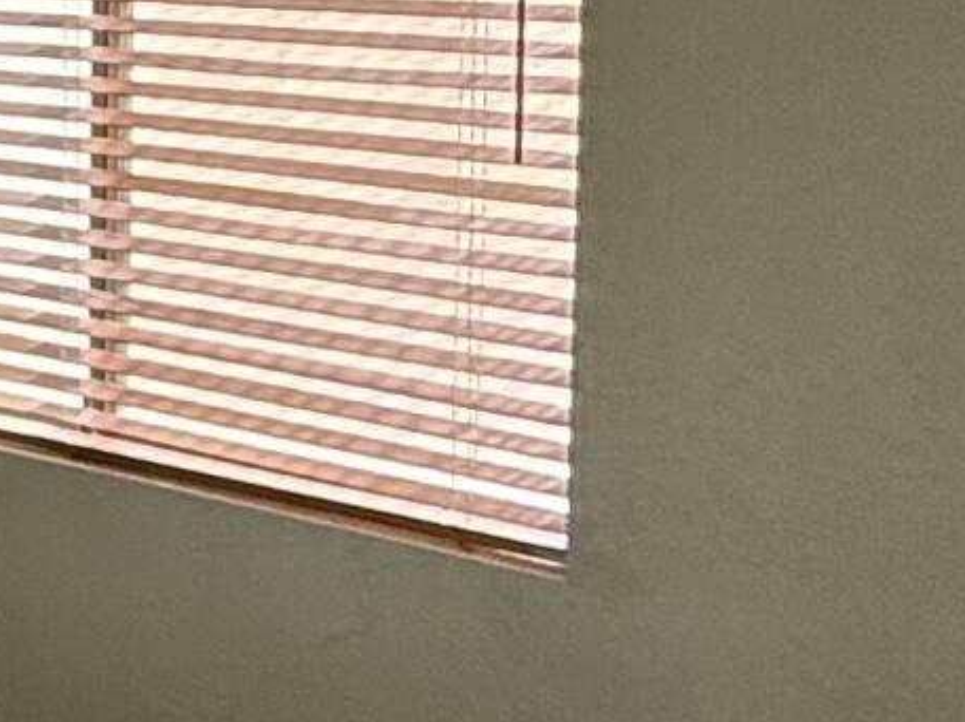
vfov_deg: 15.8
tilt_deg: -2.8
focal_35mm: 92
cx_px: -897
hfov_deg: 16.7
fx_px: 2563
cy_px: 8
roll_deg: +0.1
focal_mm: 2.22
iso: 200
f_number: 2.2
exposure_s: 1/120
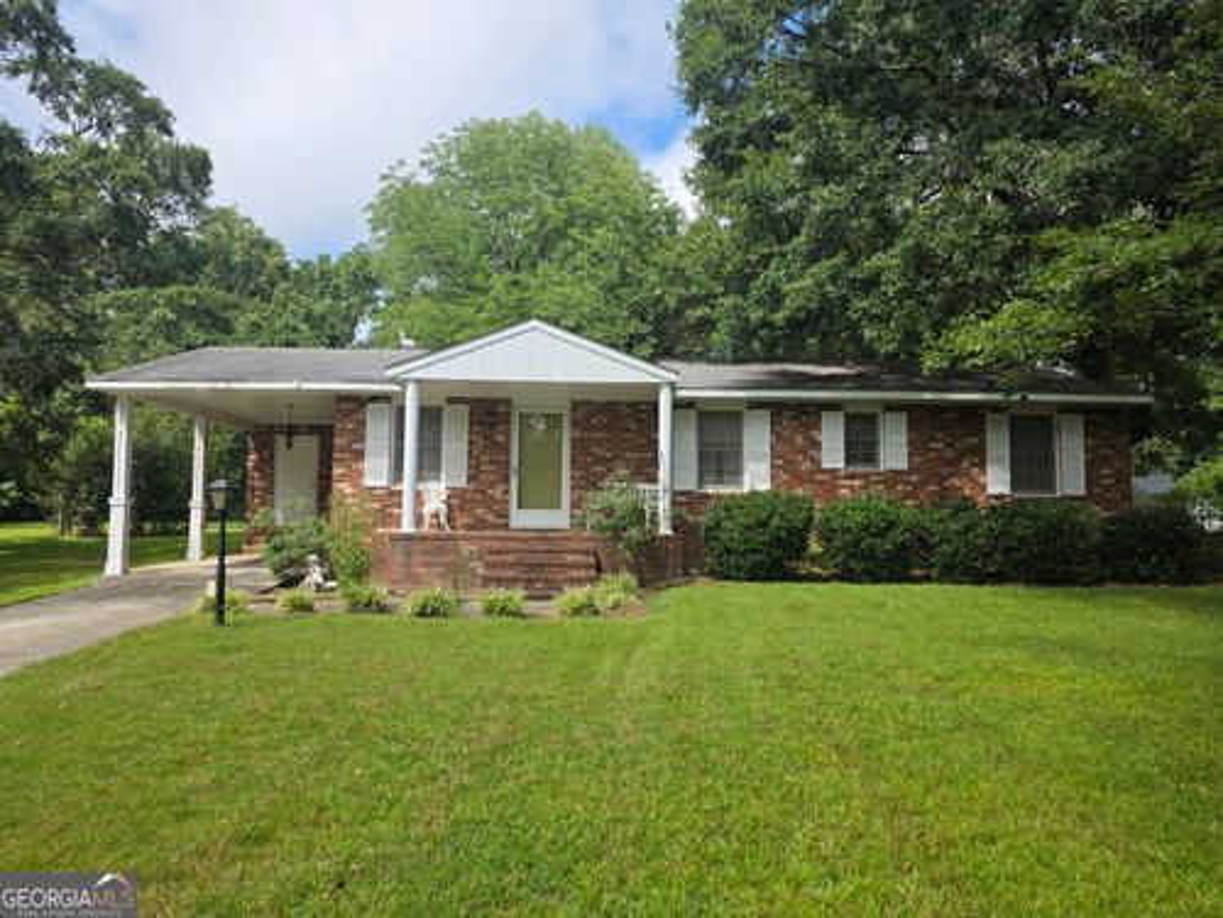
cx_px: 612
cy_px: 459
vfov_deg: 58.9
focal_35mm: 23
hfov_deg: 73.9
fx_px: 813
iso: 80
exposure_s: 1/3727
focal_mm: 6.3
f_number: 1.7
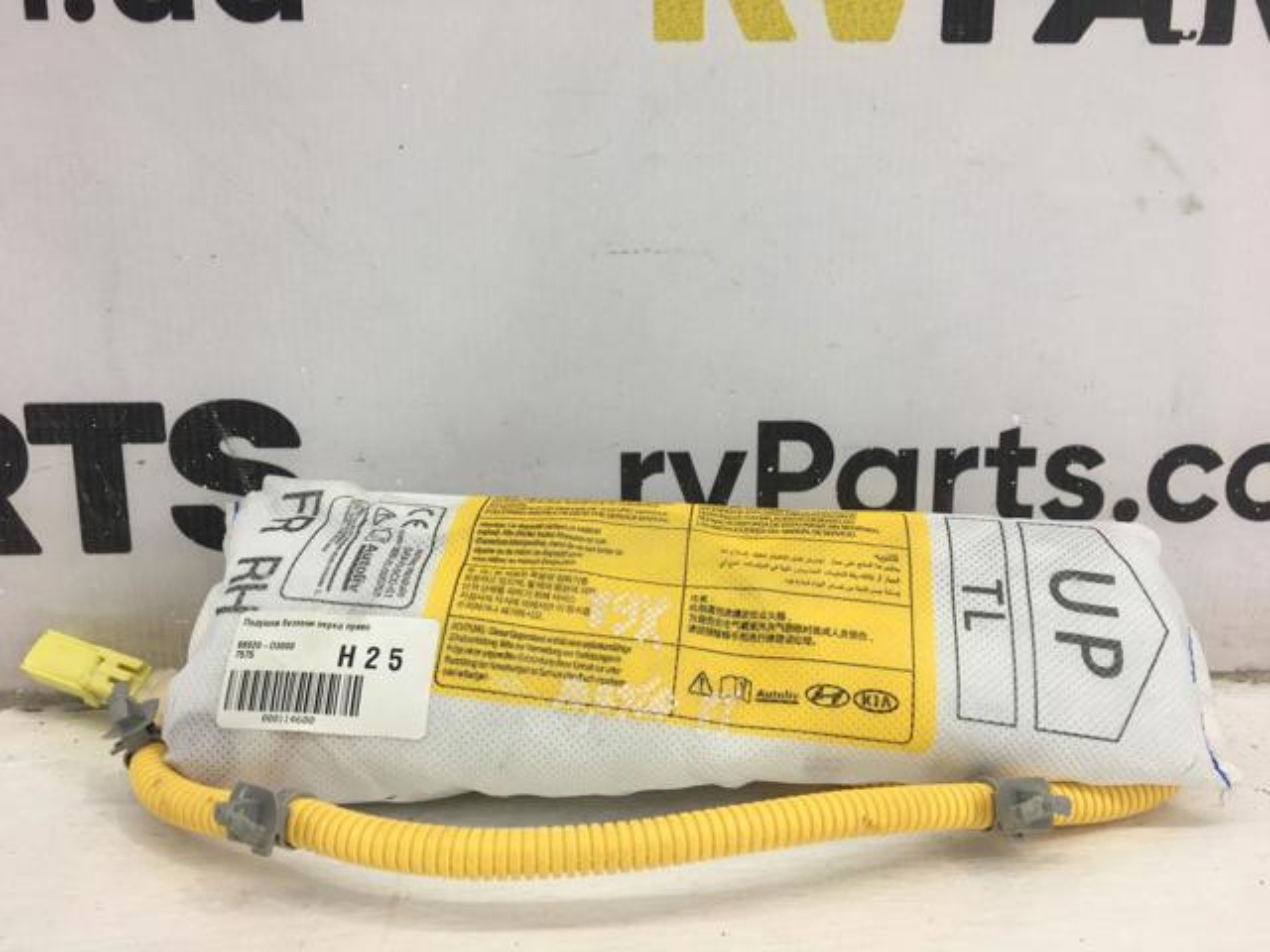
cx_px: 635
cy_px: 476
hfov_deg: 61.7
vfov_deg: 48.2
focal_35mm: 29
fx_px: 1064
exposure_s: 1/50
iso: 25
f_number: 2.2
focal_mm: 4.15
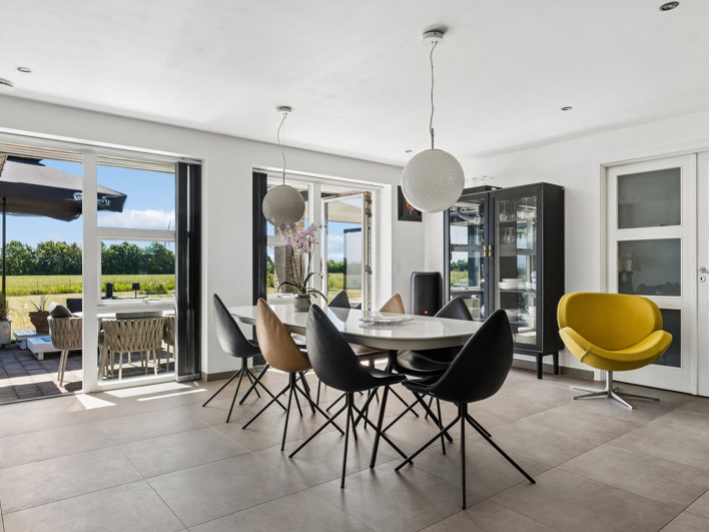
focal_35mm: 25
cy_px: 266
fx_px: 518
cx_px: 338
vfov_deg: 54.4
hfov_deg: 68.8
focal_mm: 15.5
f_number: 8
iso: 200
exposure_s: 1/10
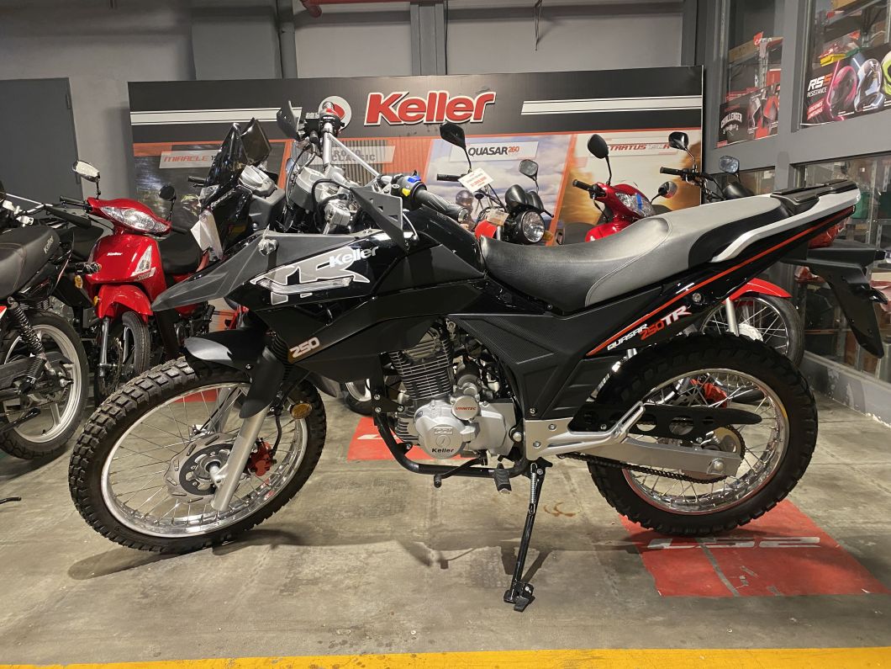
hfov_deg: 67.3
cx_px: 446
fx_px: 669
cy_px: 334
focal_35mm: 26
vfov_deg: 53.1
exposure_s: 1/50
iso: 250
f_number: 1.8
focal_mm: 4.25
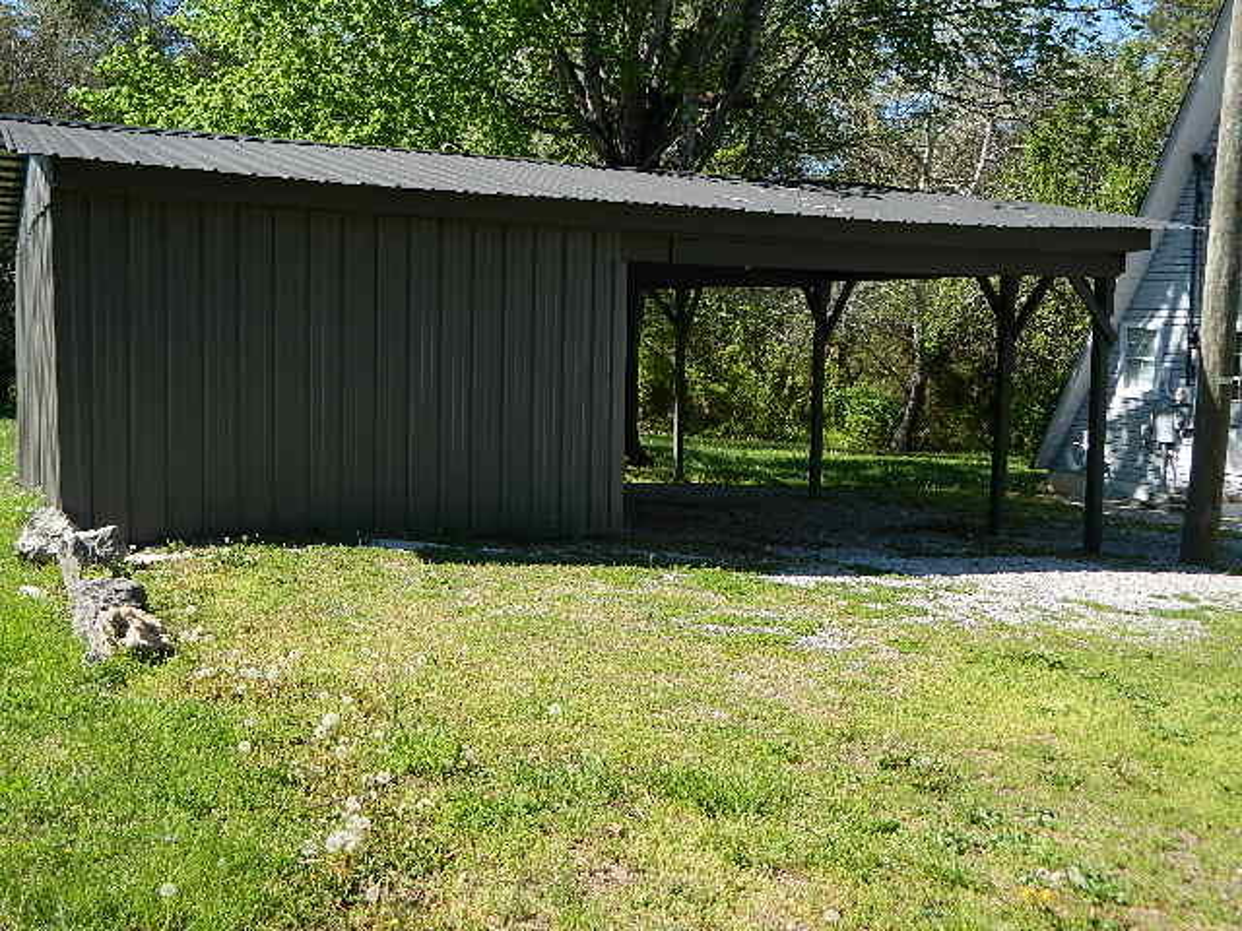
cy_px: 466
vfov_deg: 35.1
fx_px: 1471
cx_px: 621
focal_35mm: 41
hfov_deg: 45.8
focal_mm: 7.3
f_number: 3.5
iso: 80
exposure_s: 1/400
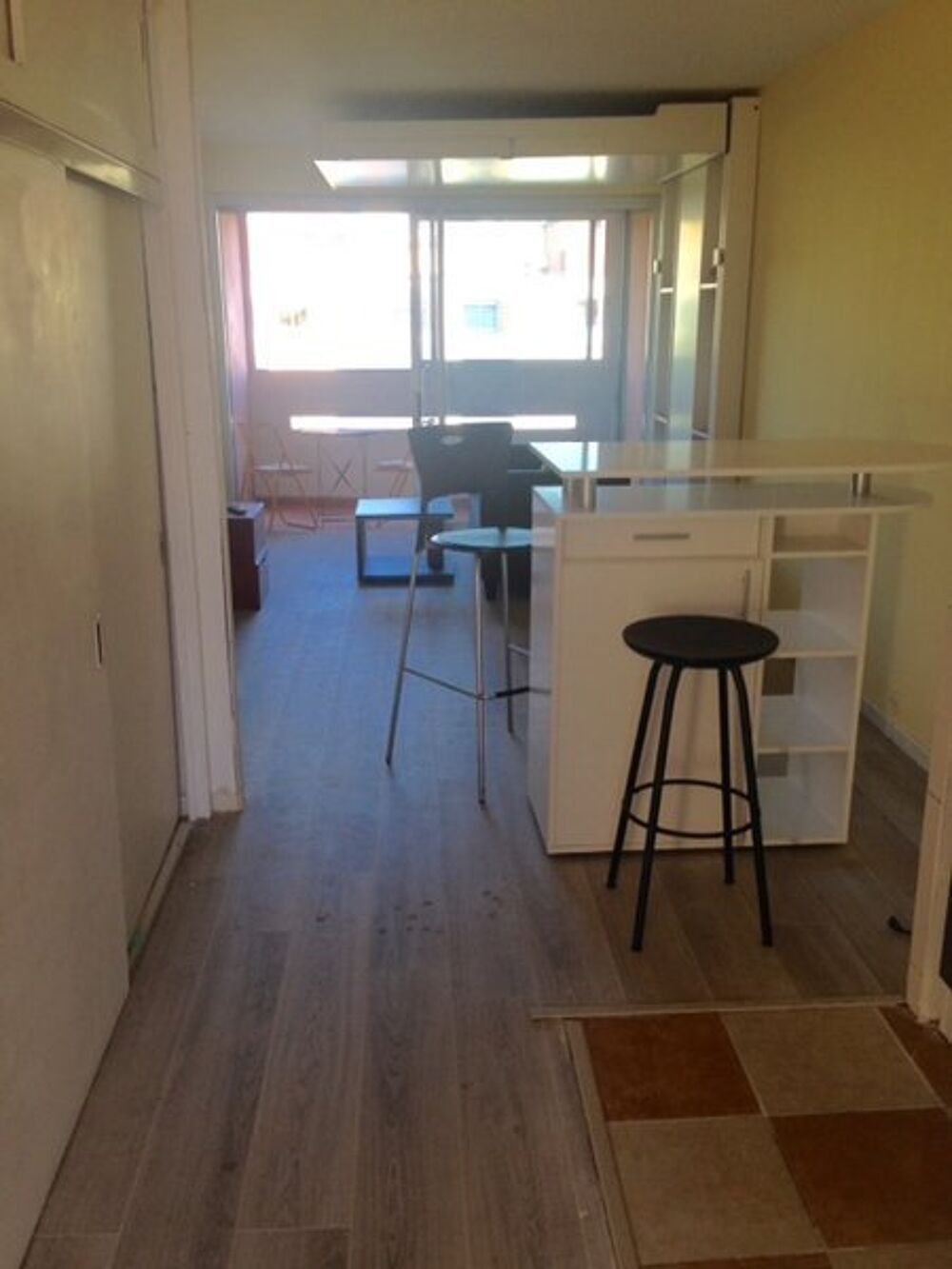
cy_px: 634
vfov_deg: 55.3
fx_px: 1210
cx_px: 476
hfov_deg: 43.0
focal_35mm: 33
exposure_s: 1/60
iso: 64
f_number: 2.4
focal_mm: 4.12
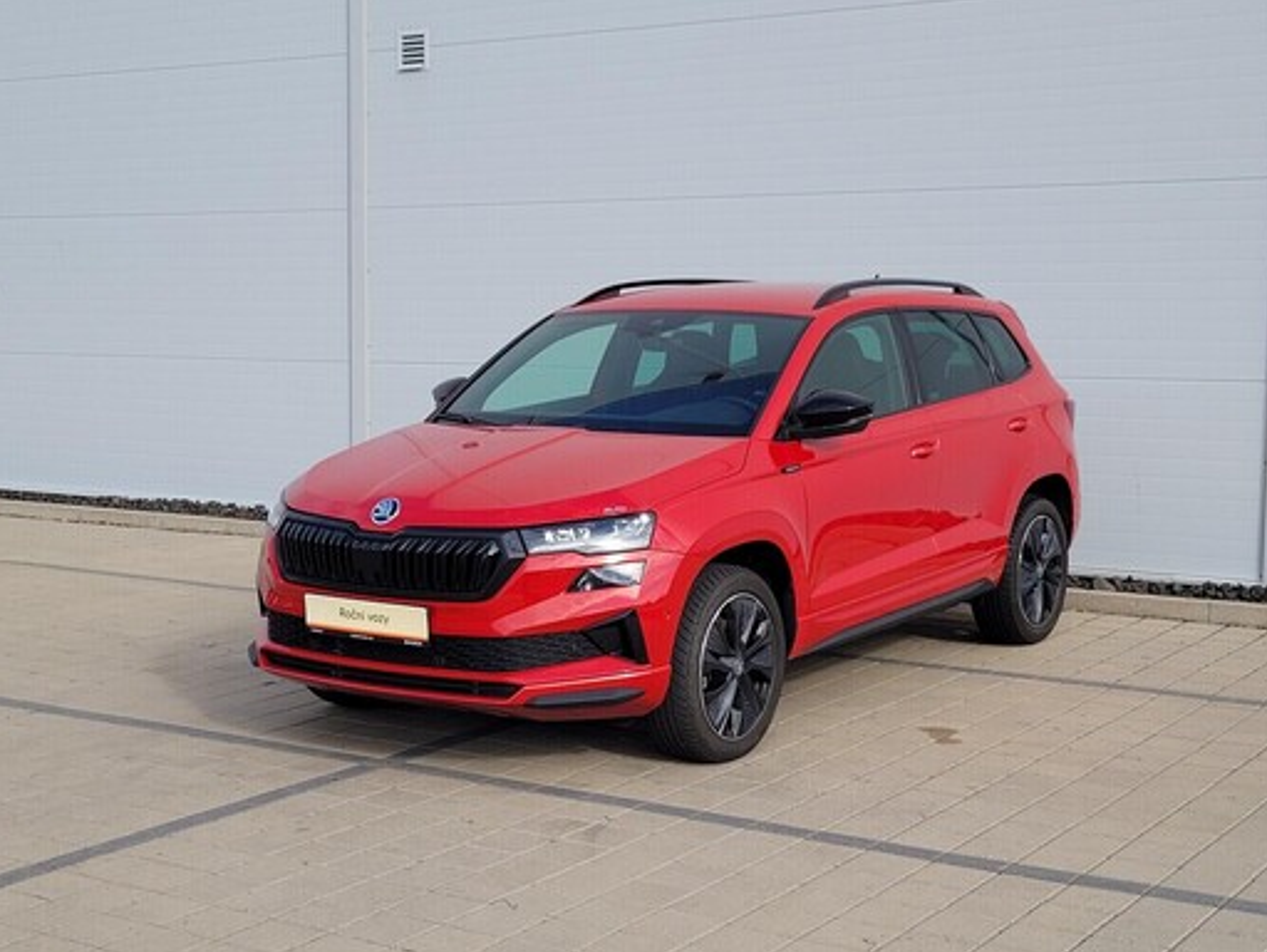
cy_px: 495
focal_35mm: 28
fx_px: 1026
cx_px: 652
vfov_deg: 49.8
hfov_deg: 63.4
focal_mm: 5.4
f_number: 1.8
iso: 40
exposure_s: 1/1465
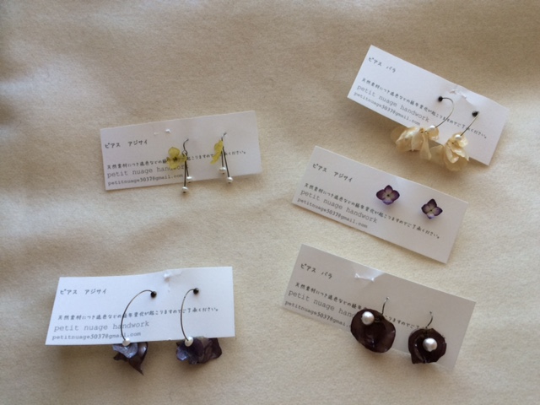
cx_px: 270
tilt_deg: -66.7
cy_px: 202
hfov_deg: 61.7
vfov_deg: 48.2
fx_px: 452
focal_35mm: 29
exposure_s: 1/40
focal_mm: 4.15
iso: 40
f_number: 2.2
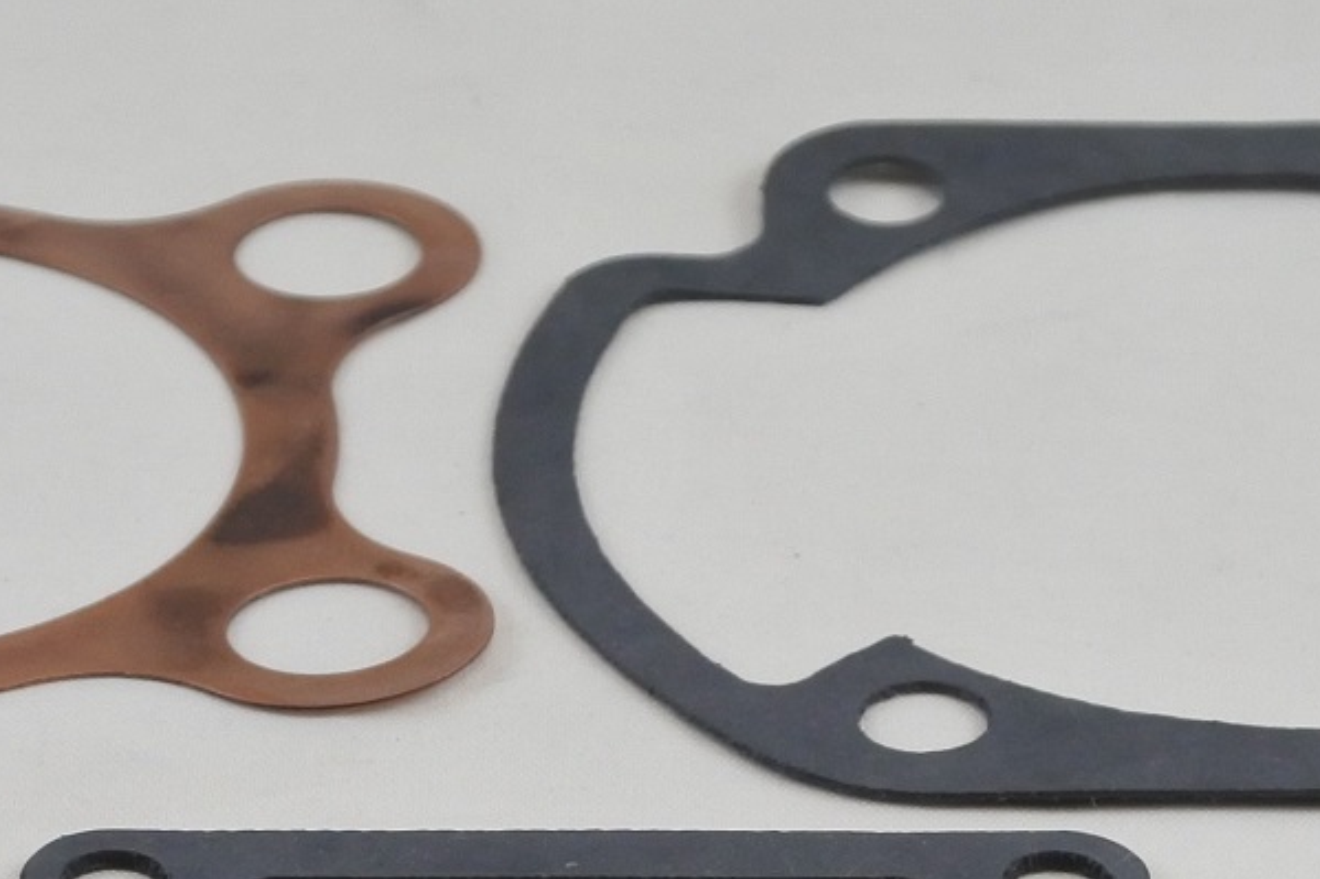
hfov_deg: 13.5
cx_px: 354
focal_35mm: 152
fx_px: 5571
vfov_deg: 9.0
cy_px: 712
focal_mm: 18.9
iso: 400
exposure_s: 1/200
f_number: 4.5
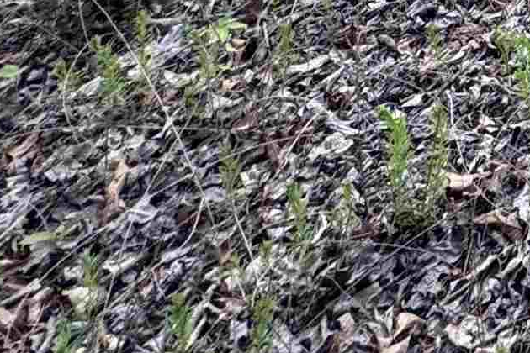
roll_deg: +0.2
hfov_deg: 19.3
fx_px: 1045
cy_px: -608
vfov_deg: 12.4
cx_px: 1013
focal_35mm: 71
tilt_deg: -3.6
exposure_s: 1/164
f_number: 2.2
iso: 40
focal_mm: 2.22
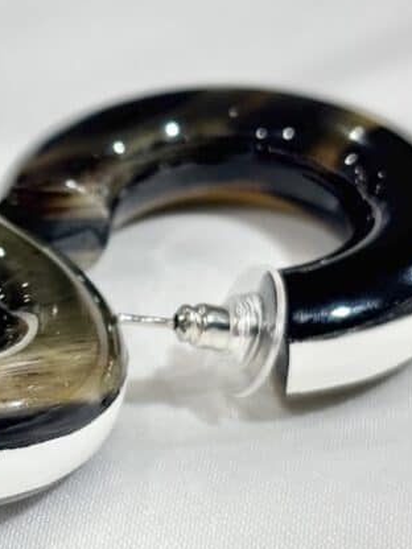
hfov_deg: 11.5
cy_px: 344
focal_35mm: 128
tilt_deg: -33.1
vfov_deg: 15.4
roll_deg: +9.7
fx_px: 2031
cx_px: 7
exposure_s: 1/210
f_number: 1.6
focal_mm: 5.96
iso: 32
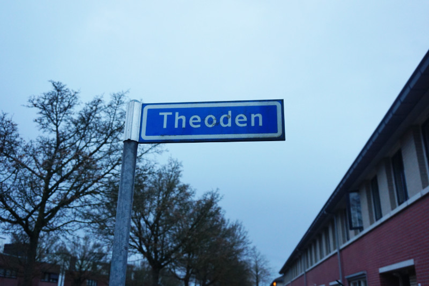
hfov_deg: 55.1
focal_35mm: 34
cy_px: 143
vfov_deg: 38.3
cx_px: 214
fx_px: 411
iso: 400
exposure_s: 1/60
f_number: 4
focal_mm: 23
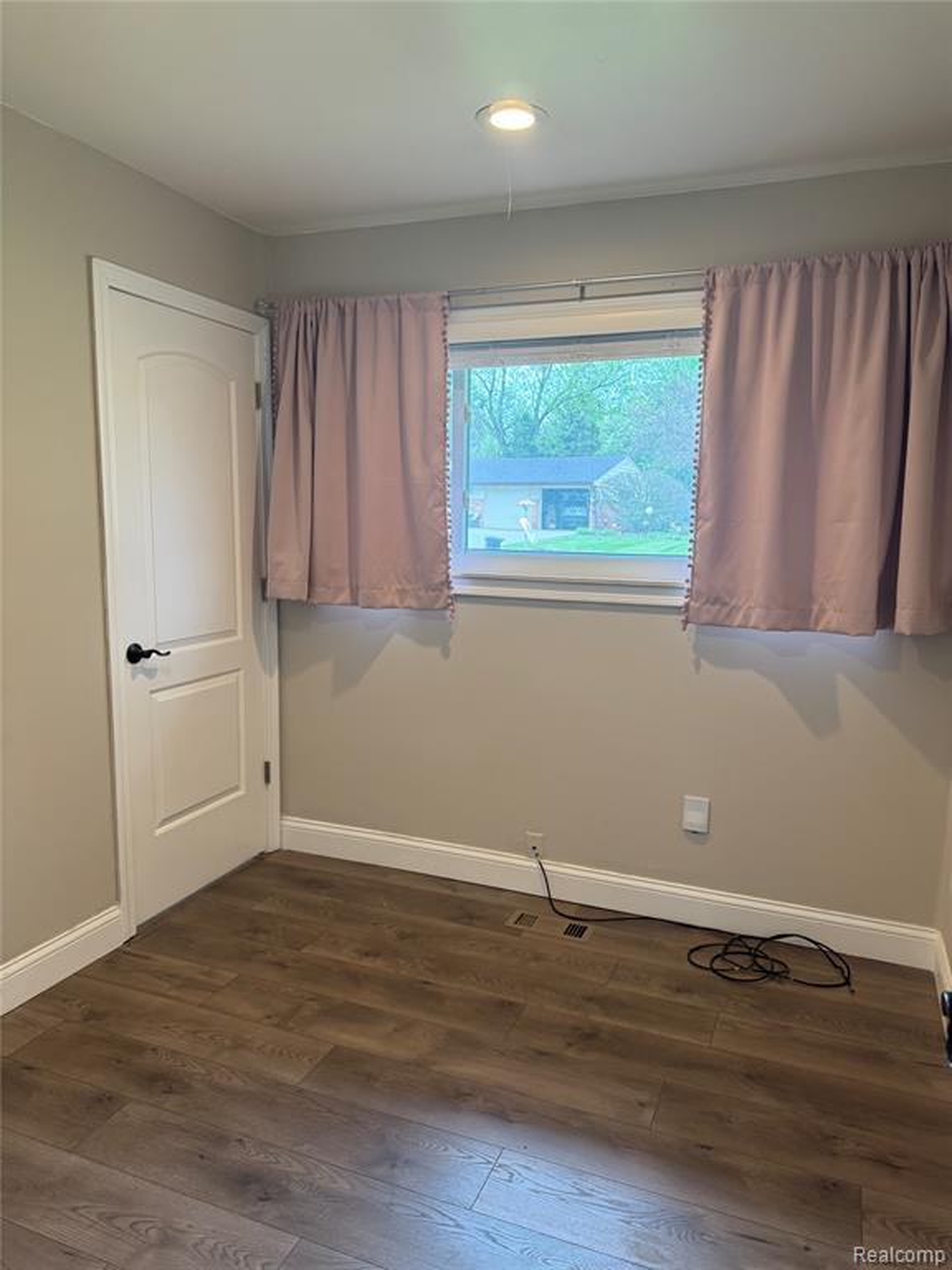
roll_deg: -0.7
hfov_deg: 56.8
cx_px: 476
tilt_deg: -7.3
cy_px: 635
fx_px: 880
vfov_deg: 71.6
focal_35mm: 24
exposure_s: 1/120
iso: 160
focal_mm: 6.76
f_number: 1.78
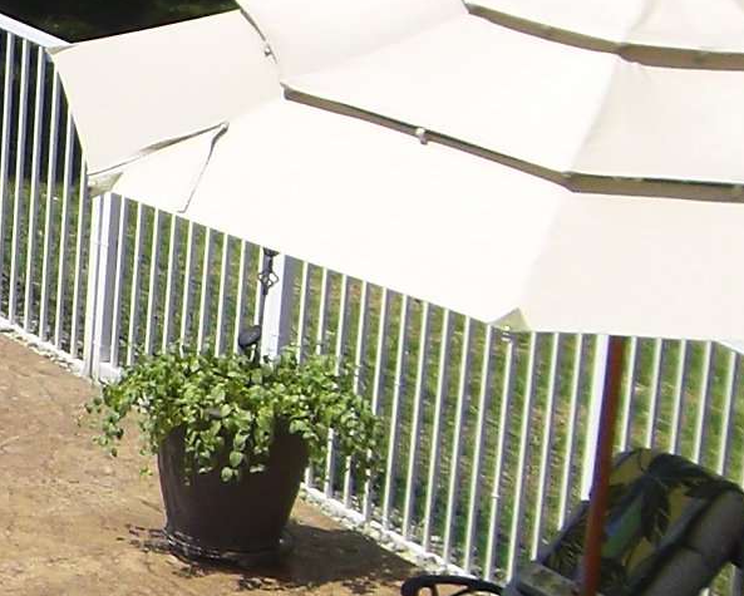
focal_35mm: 204
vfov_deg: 7.6
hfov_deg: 9.1
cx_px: -483
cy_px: 506
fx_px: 4494
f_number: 8
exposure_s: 1/200
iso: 64
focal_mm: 6.2
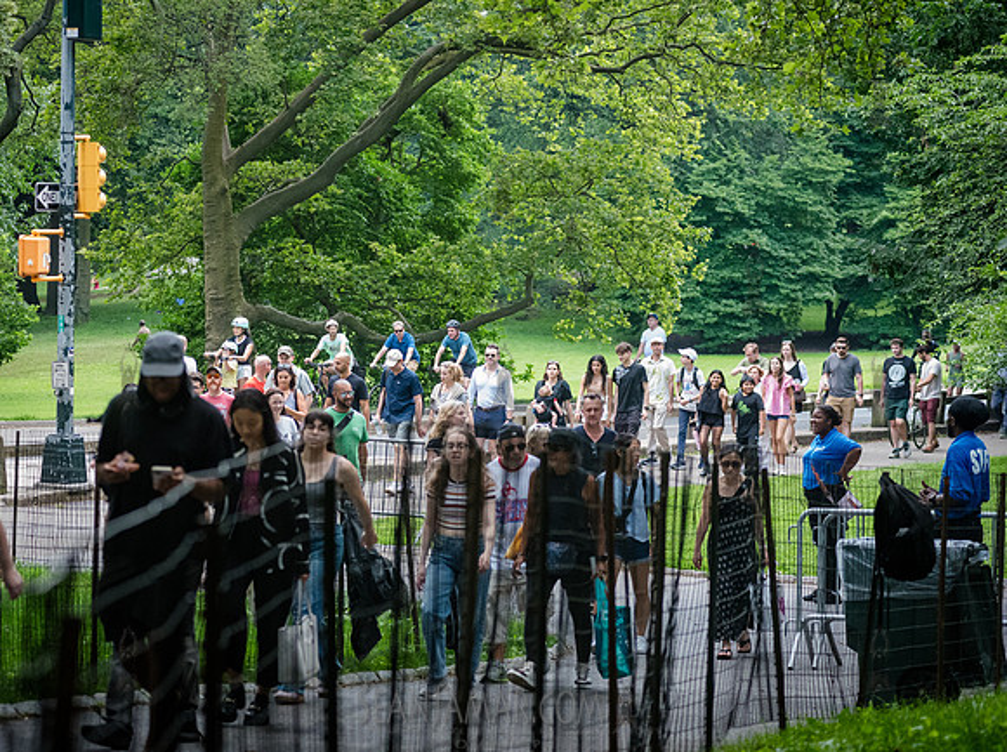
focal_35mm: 118
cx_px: 429
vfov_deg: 12.5
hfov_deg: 16.7
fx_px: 3436
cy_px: 369
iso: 6400
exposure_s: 1/1000
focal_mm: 105
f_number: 4
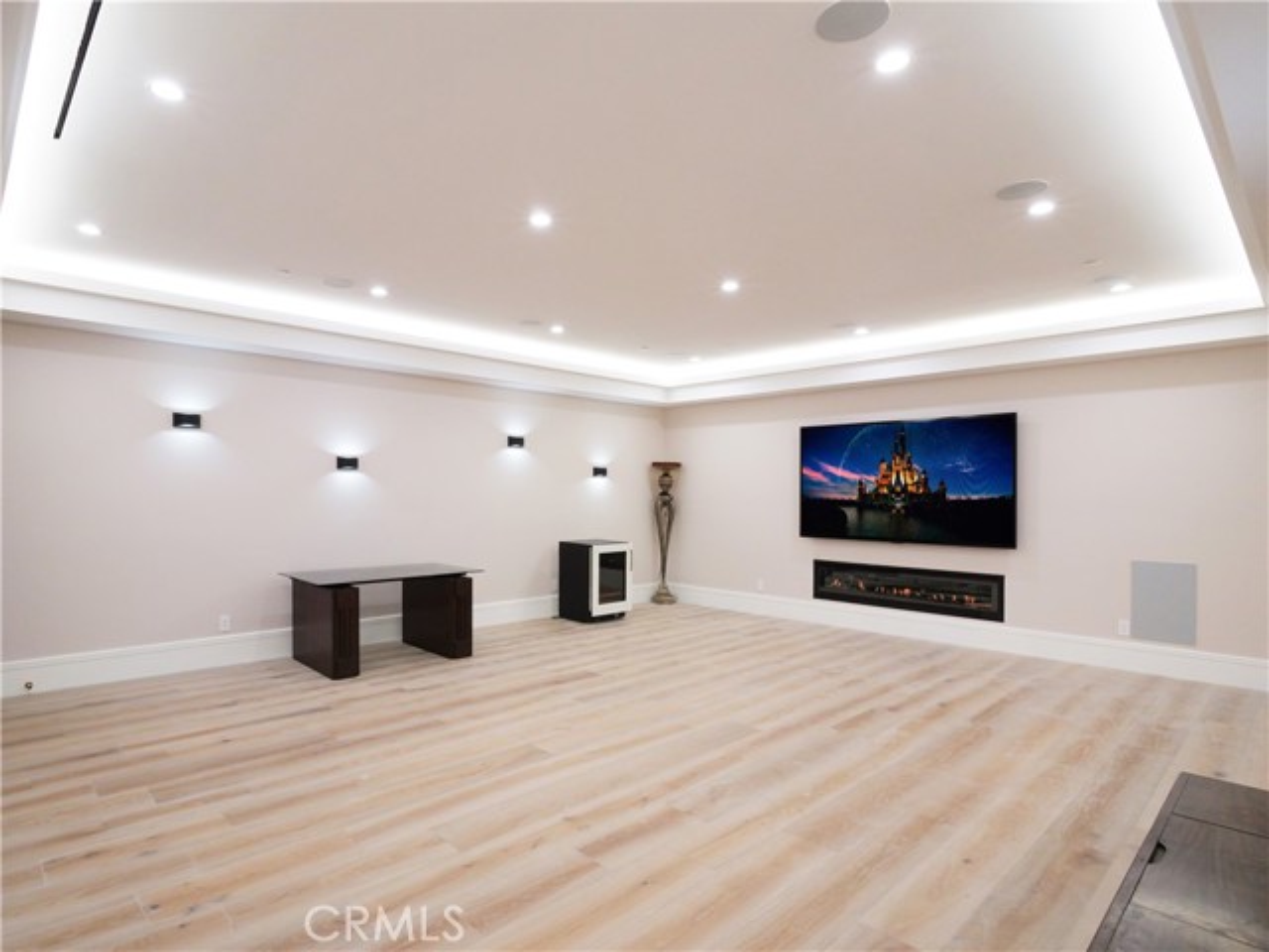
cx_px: 634
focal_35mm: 18
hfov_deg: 87.8
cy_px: 476
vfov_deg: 71.6
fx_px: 660
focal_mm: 9
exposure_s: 1/60
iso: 1250
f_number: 8
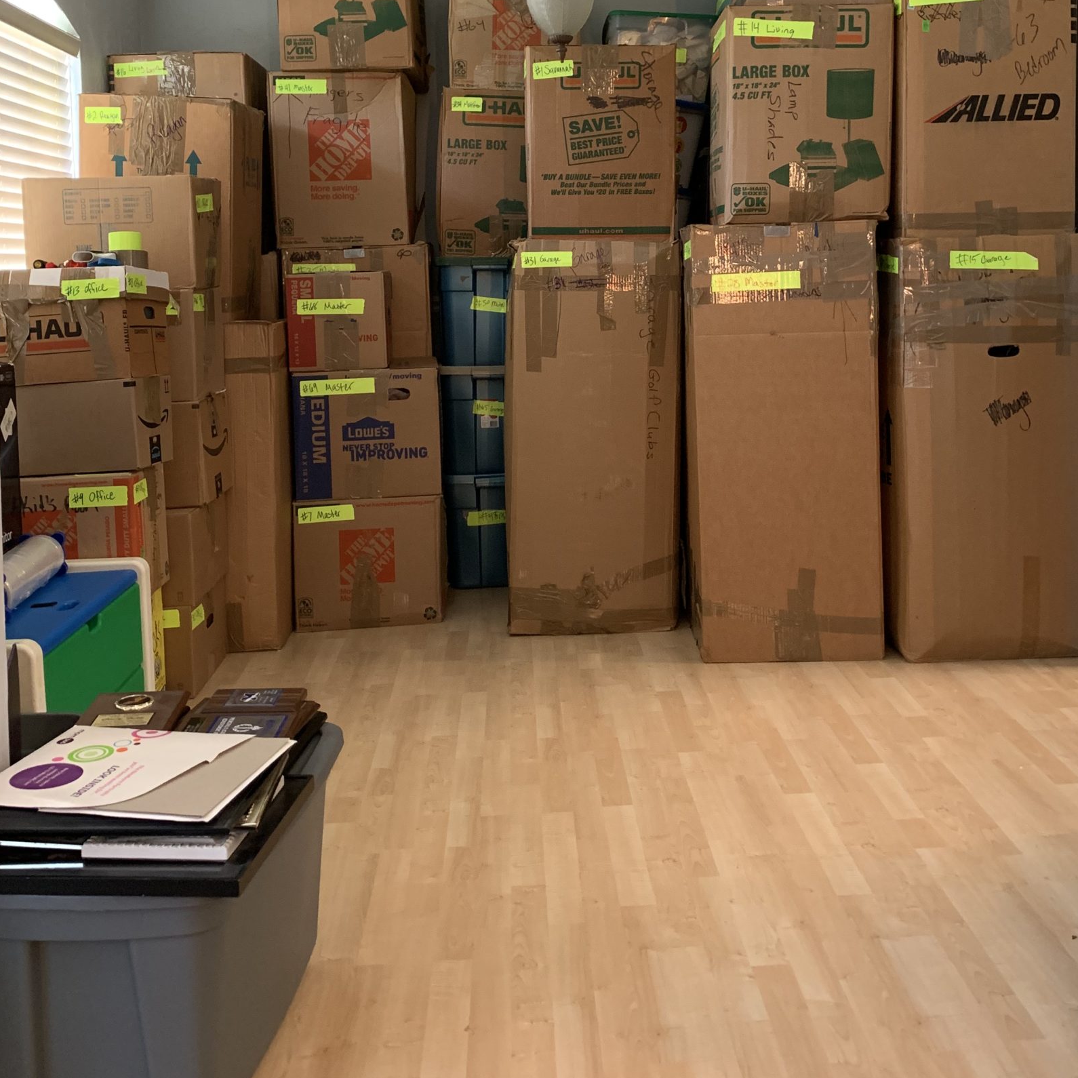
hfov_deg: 44.9
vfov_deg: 44.2
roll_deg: +1.7
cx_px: 572
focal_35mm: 37
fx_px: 1304
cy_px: 345
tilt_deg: -1.5
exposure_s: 1/40
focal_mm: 4.25
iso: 250
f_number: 1.8
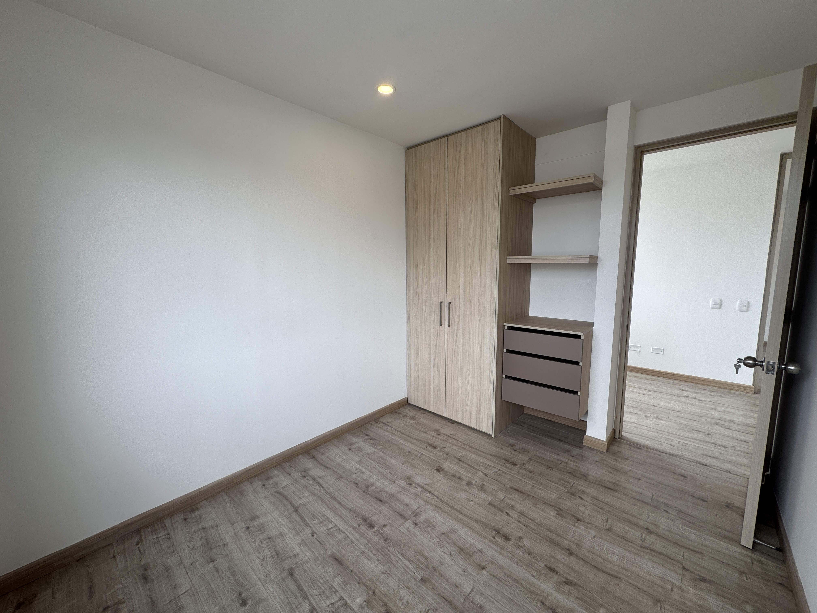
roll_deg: -0.9
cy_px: 306
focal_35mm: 14
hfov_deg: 102.1
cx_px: 408
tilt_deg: -6.0
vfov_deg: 85.7
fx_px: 330
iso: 40
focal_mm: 2.22
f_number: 2.2
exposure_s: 1/235
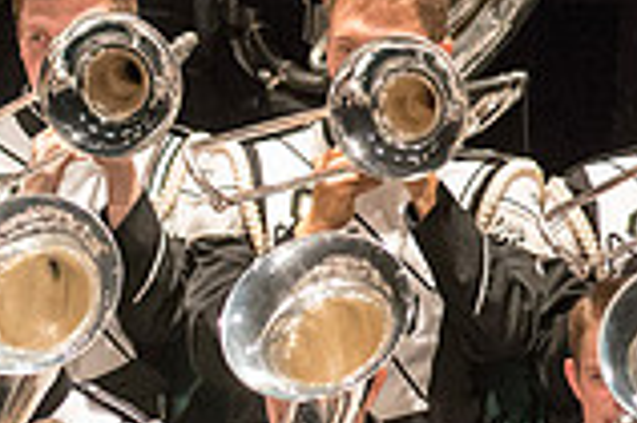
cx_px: -443
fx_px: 19443
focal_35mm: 1100
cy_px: 542
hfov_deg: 1.9
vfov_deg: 1.2
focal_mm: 300
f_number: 2.8
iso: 4000
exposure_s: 1/500
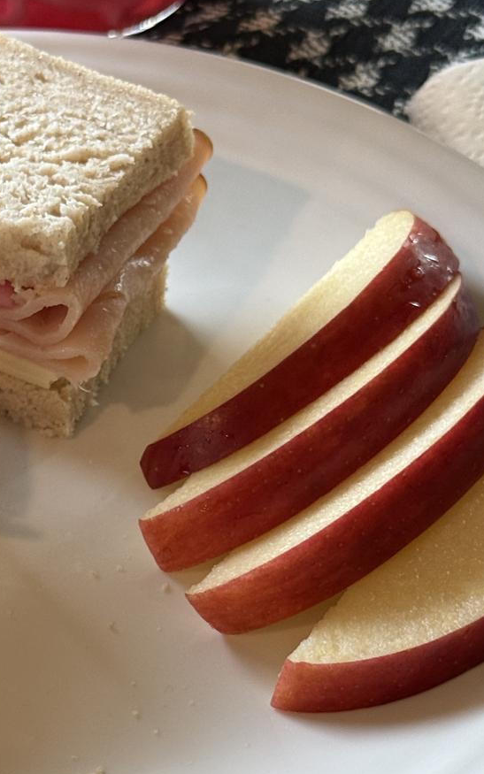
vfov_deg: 22.3
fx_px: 1962
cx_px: 8
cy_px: 487
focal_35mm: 93
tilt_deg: -47.1
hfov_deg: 13.9
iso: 80
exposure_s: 1/60
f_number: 1.78
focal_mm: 6.76
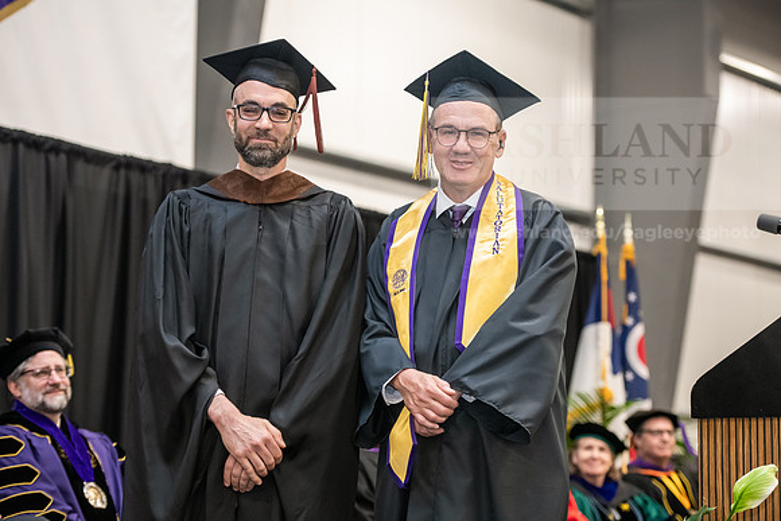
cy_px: 260
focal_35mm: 95
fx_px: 2061
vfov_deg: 14.4
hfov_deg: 21.5
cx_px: 390
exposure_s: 1/200
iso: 3200
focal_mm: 95
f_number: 3.5
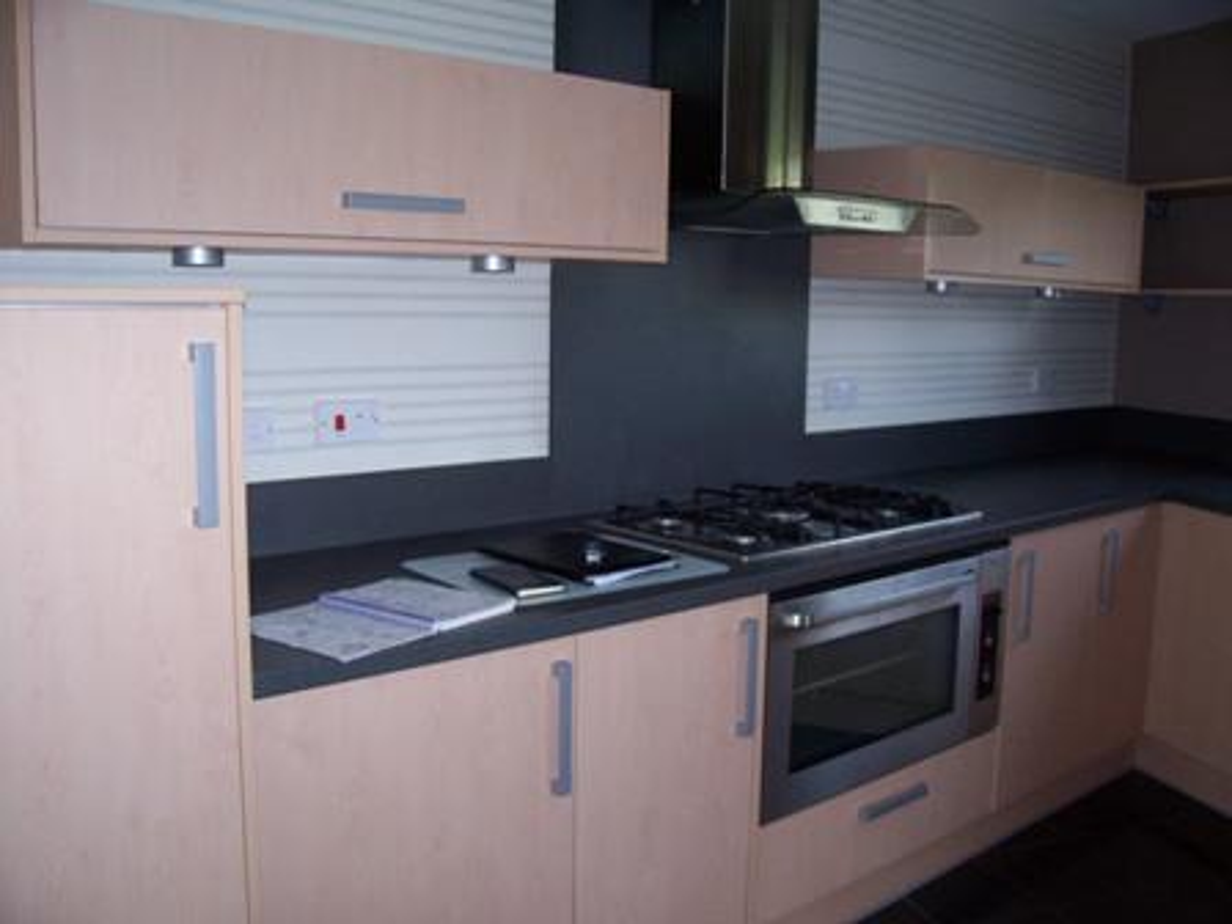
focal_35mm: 34
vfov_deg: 41.8
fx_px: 1210
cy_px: 462
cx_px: 616
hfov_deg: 54.0
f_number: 2.7
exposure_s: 1/112
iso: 140
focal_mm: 5.6
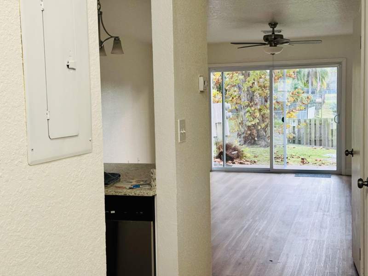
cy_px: 138
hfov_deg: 39.7
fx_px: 510
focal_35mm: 48
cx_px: 184
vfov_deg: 30.3
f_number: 1.78
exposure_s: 1/60
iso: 200
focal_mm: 6.86
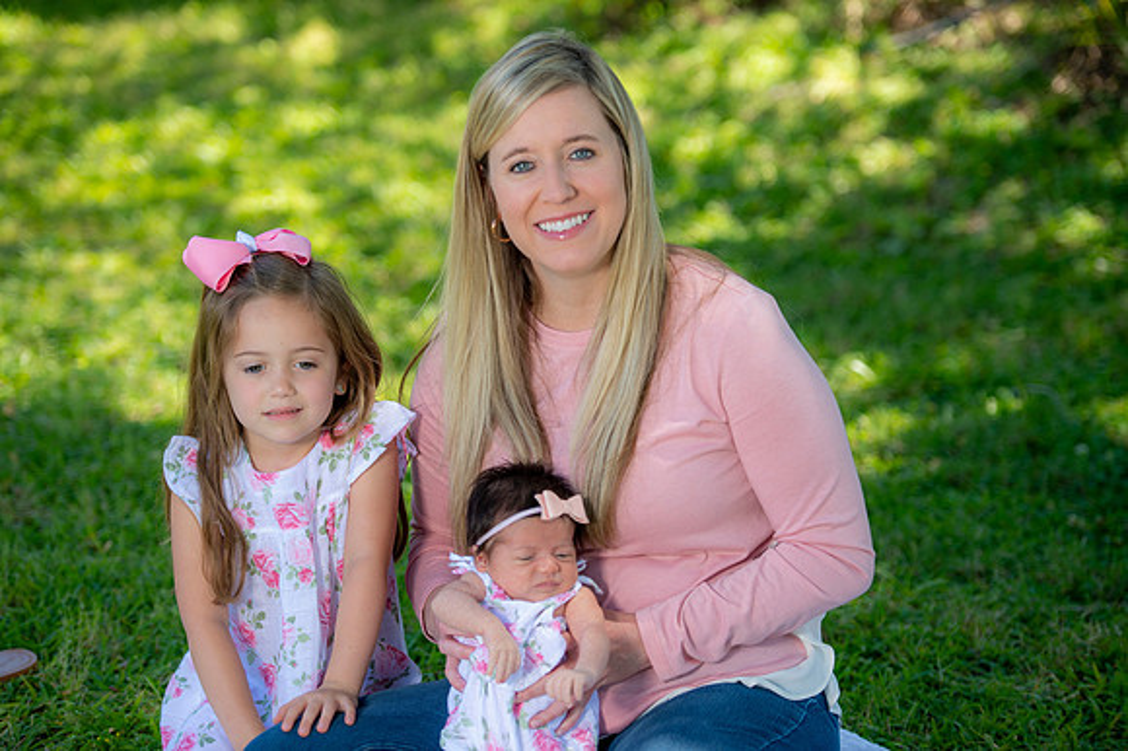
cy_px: 376
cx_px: 564
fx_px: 3288
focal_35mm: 105
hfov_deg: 19.5
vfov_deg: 13.0
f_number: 2.8
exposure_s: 1/250
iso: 100
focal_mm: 105
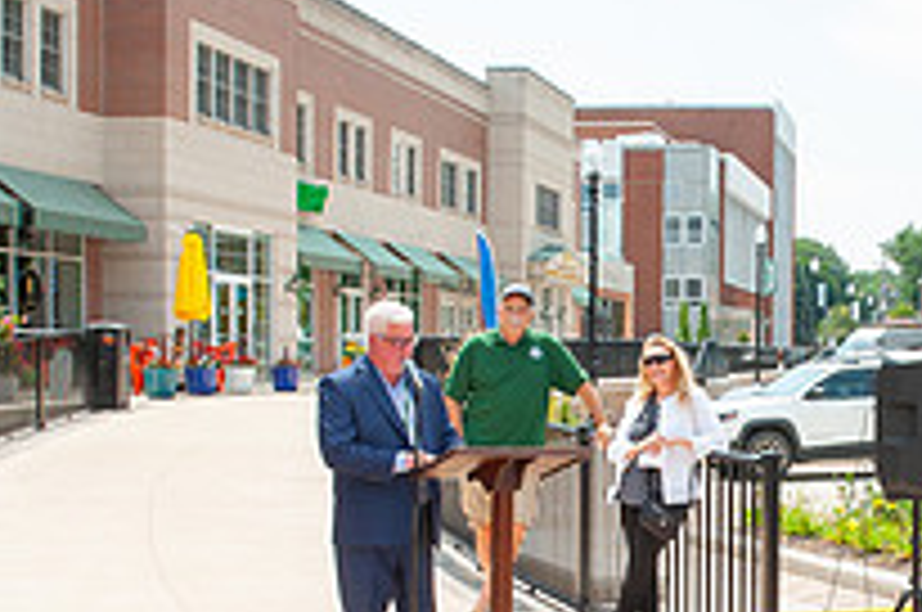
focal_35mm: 68
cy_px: 477
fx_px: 1739
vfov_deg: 19.8
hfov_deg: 28.7
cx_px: 796
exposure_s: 1/200
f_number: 16
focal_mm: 24
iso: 400
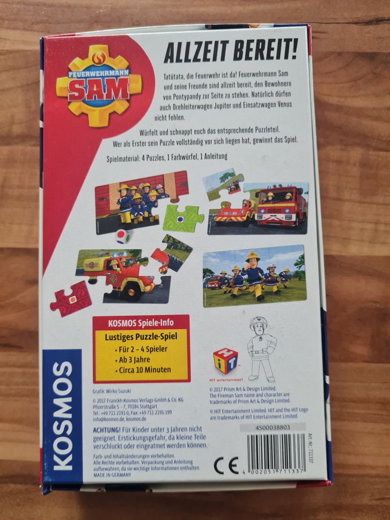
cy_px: 260
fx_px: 391
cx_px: 195
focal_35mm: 26
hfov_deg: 53.1
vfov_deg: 67.3
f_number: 1.8
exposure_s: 1/100
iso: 250
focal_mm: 5.4
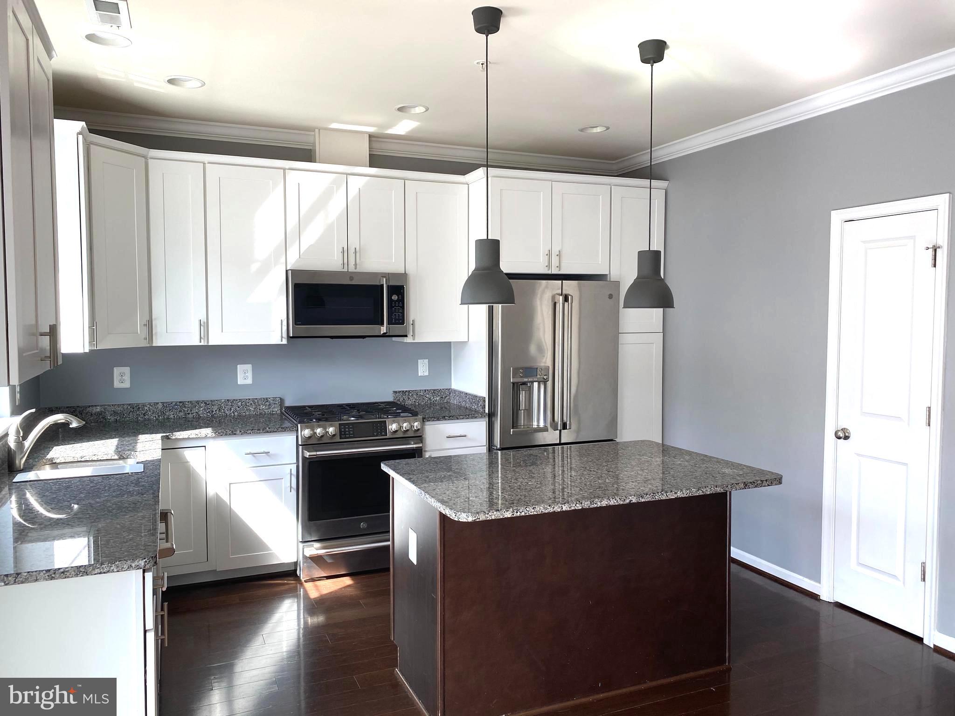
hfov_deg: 67.3
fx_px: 717
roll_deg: +0.4
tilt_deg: -3.1
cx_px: 478
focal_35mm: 26
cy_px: 358
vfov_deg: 53.1
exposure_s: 1/121
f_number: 1.8
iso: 50
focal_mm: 4.25
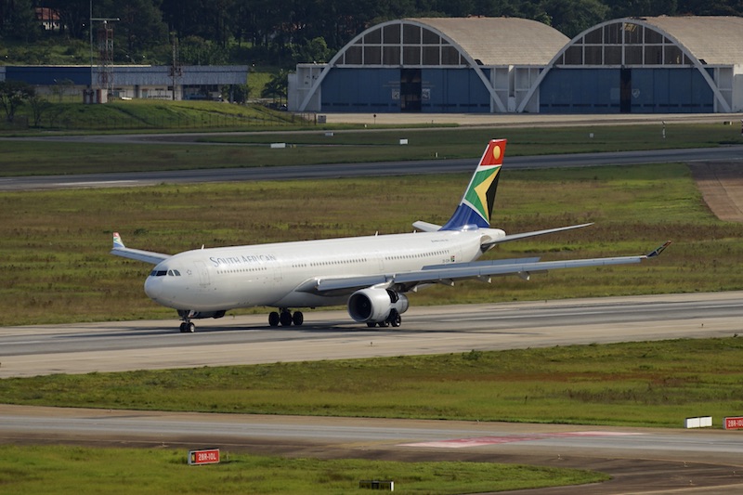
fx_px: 6190
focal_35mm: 300
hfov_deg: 6.9
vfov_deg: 4.6
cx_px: 372
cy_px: 248
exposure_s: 1/1600
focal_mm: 300
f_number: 5.6
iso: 160
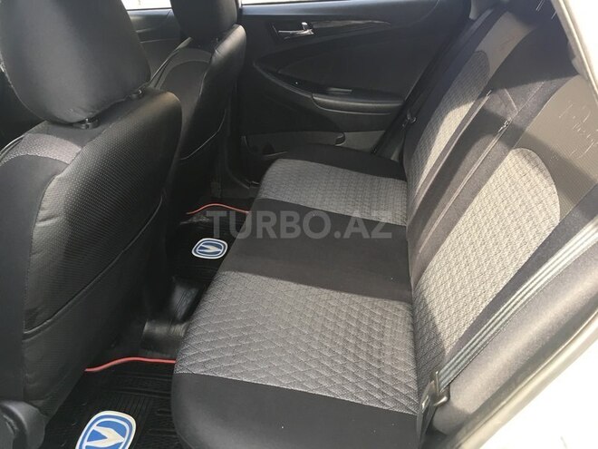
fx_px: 501
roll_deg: +2.2
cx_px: 299
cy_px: 224
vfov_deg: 48.2
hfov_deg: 61.7
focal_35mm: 29
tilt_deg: -30.4
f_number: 2.2
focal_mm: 4.15
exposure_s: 1/33
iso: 25
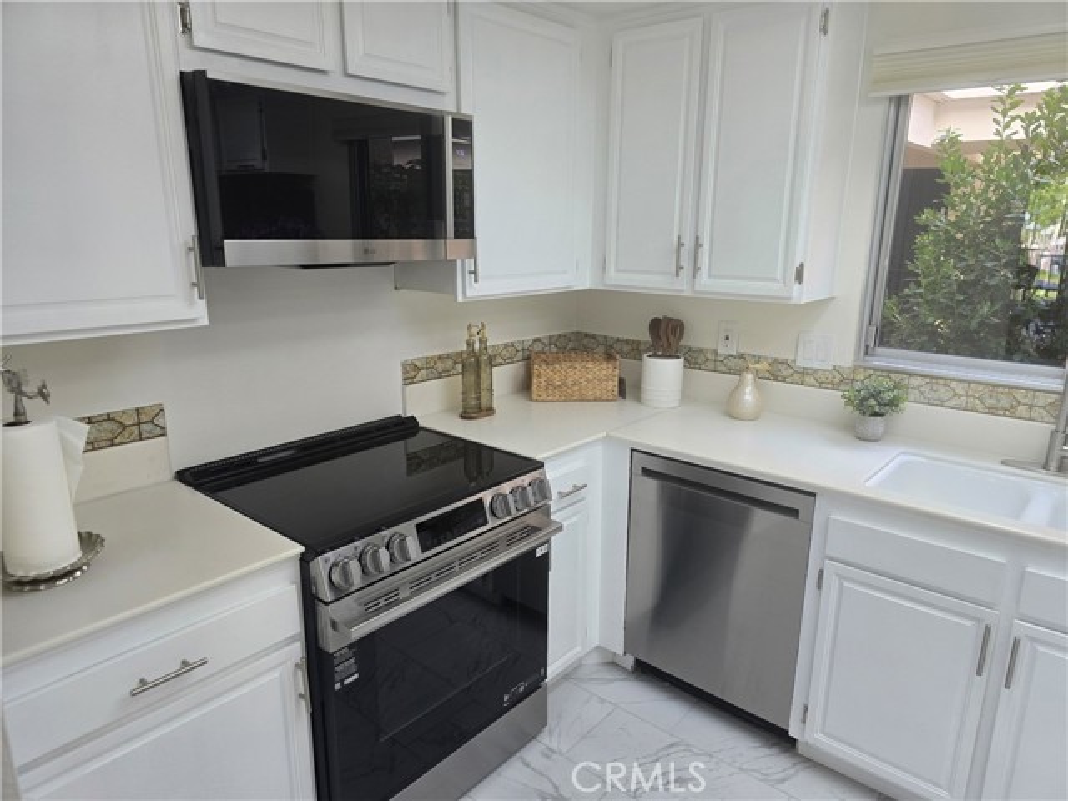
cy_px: 400
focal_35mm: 23
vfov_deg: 58.9
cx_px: 534
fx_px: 710
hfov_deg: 73.9
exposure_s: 1/120
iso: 100
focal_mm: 6.3
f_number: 1.7
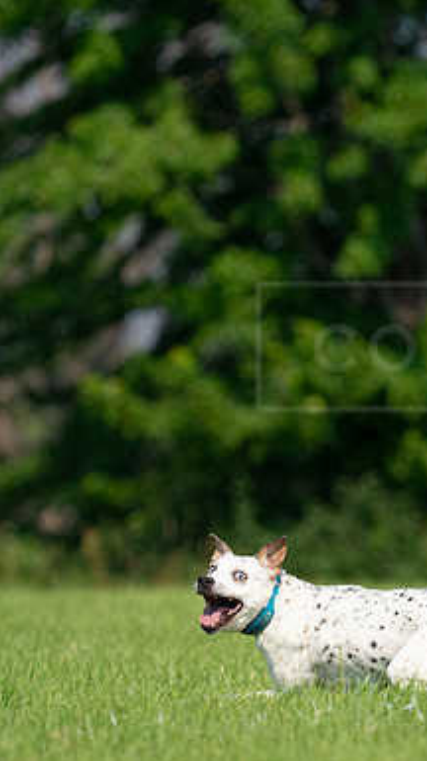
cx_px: 445
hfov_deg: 2.0
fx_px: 12363
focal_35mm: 613
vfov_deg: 3.5
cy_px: 380
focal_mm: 388
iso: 1250
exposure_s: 1/4000
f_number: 6.3
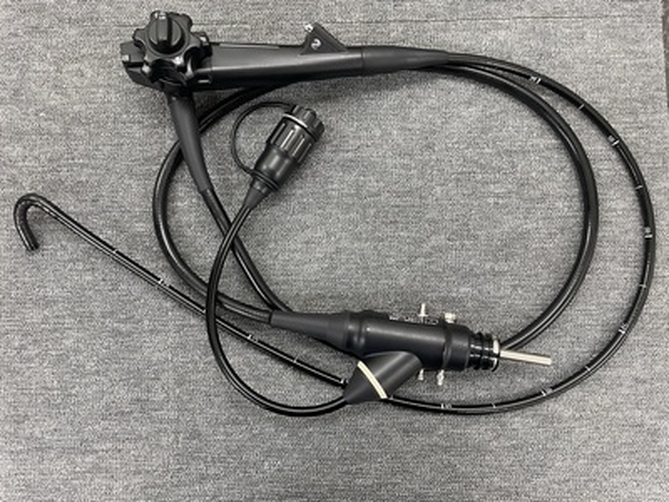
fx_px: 502
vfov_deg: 53.1
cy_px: 251
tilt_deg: -87.8
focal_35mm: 26
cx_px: 334
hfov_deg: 67.3
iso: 100
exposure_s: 1/60
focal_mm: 4.2
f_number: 1.6
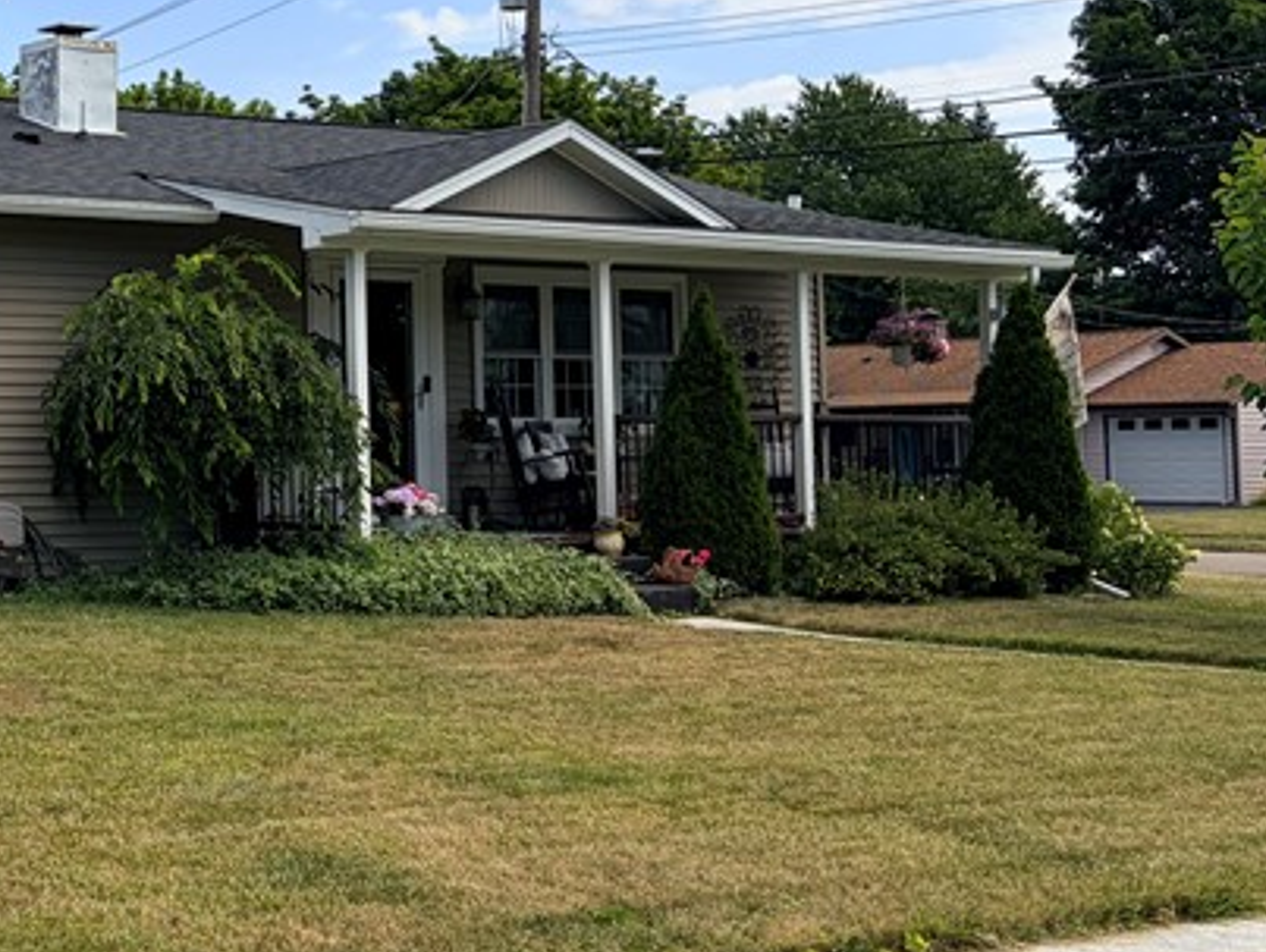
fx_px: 2416
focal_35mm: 66
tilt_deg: +6.1
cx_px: -138
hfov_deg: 26.9
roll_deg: +0.2
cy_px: 305
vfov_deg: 22.2
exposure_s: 1/4608
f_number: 1.6
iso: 50
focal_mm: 5.96
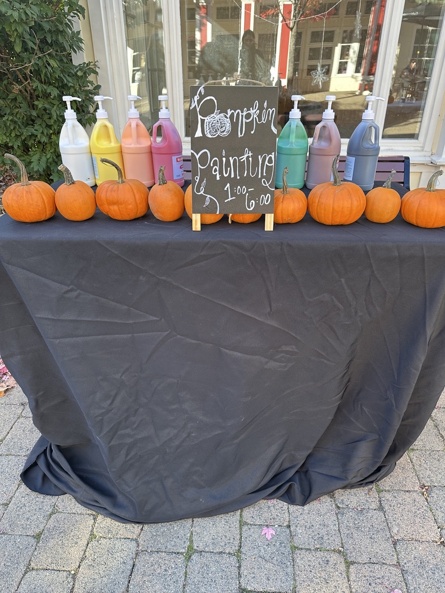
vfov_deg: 71.6
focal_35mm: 24
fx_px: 411
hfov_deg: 56.8
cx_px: 222
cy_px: 296
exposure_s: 1/142
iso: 64
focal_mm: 6.86
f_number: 1.78
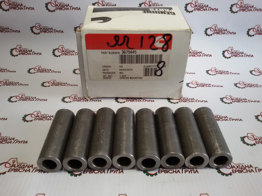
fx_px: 235
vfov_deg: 45.4
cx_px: 131
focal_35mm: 31
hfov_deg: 58.4
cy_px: 98
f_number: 2.4
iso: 40
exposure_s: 1/100
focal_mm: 2.93
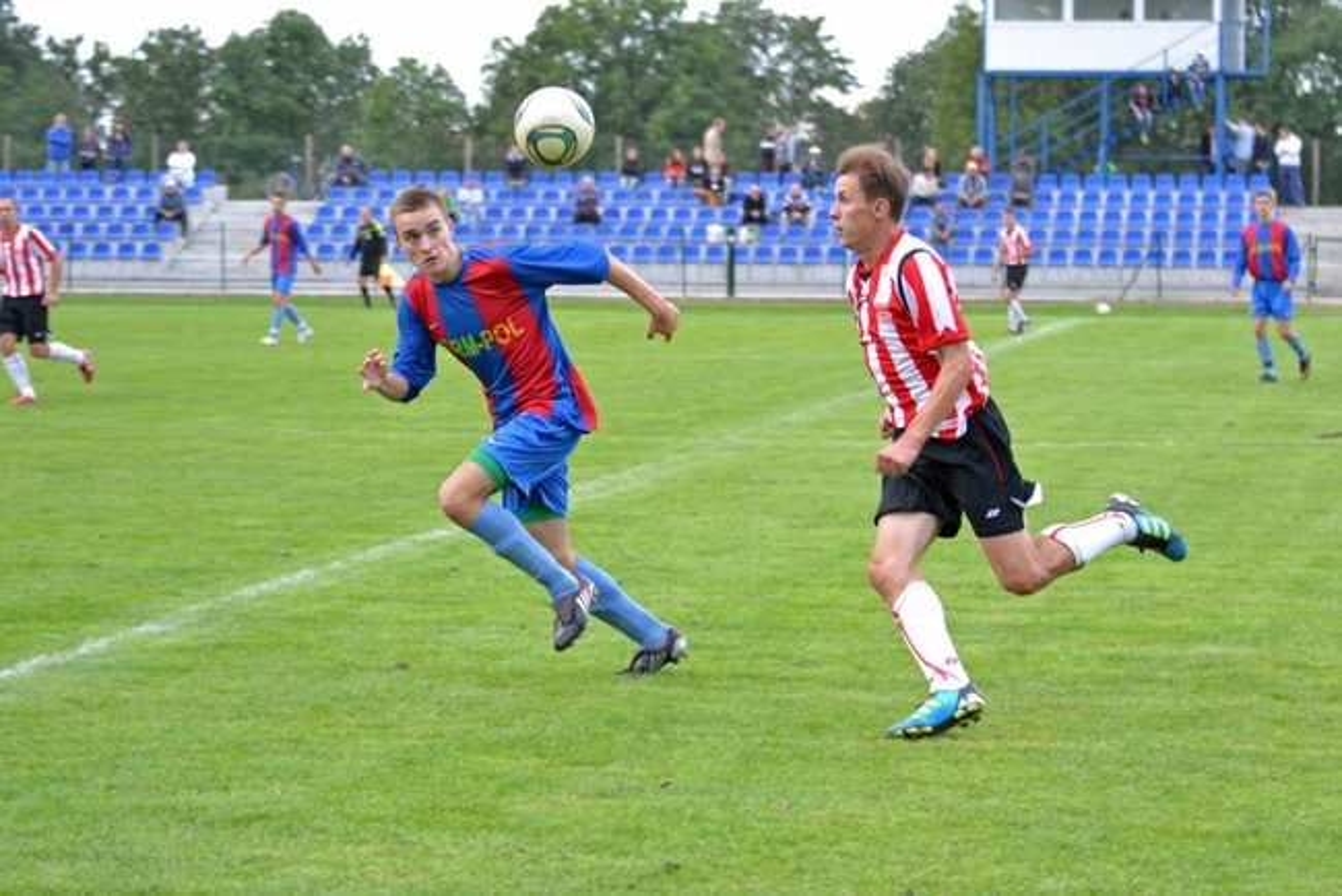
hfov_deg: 18.2
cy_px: 448
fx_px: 4195
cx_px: 671
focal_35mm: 112
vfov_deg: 12.2
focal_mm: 75
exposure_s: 1/640
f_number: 4
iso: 800
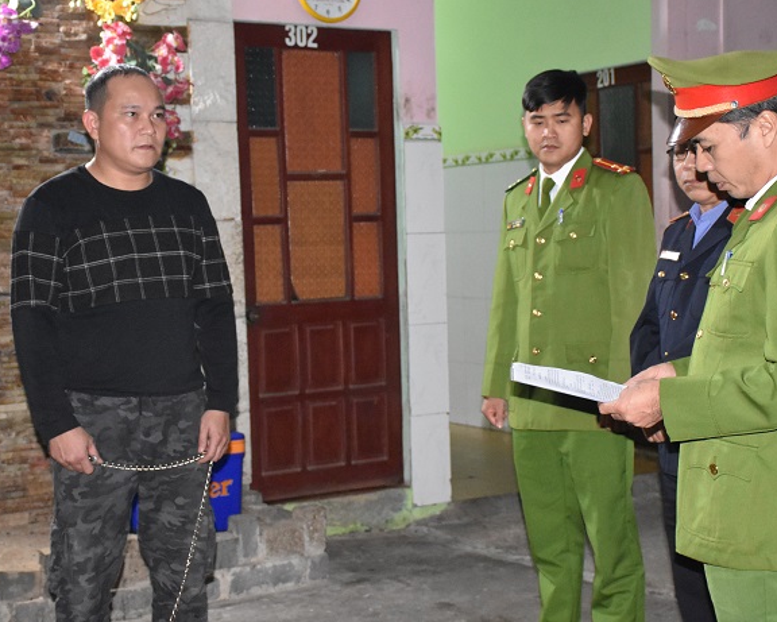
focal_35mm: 65
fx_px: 1495
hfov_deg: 29.1
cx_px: 414
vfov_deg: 23.5
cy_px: 310
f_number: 4.2
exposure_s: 1/60
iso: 6400
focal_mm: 38
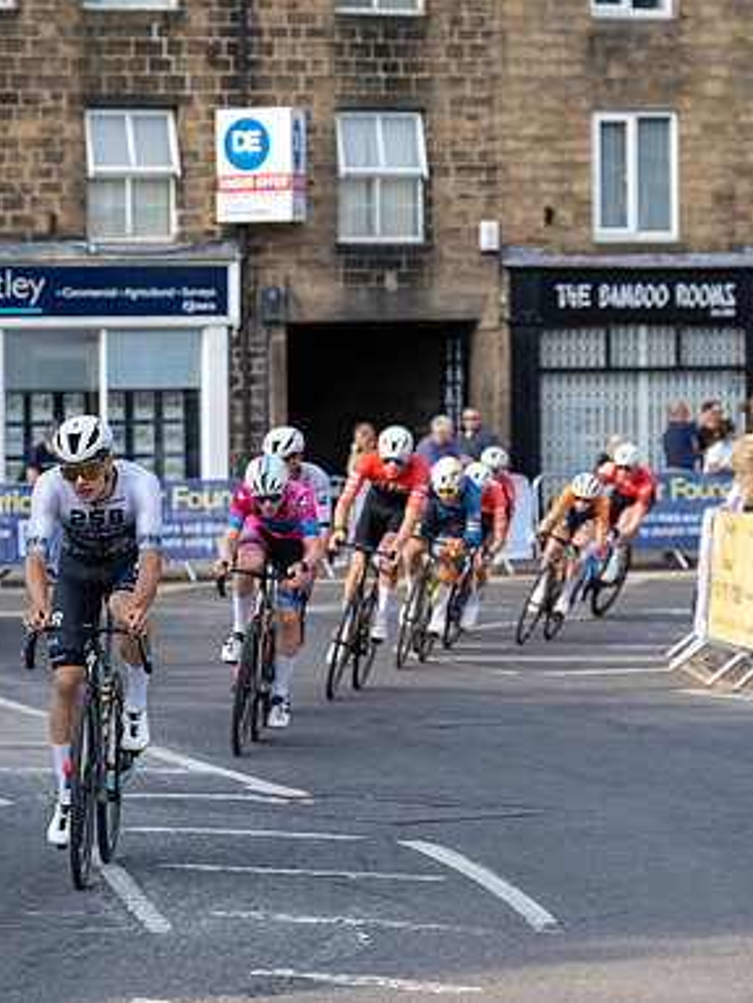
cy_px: 500
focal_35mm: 157
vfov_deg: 12.6
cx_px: 152
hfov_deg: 9.4
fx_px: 4554
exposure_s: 1/1000
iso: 160
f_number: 4
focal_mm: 108
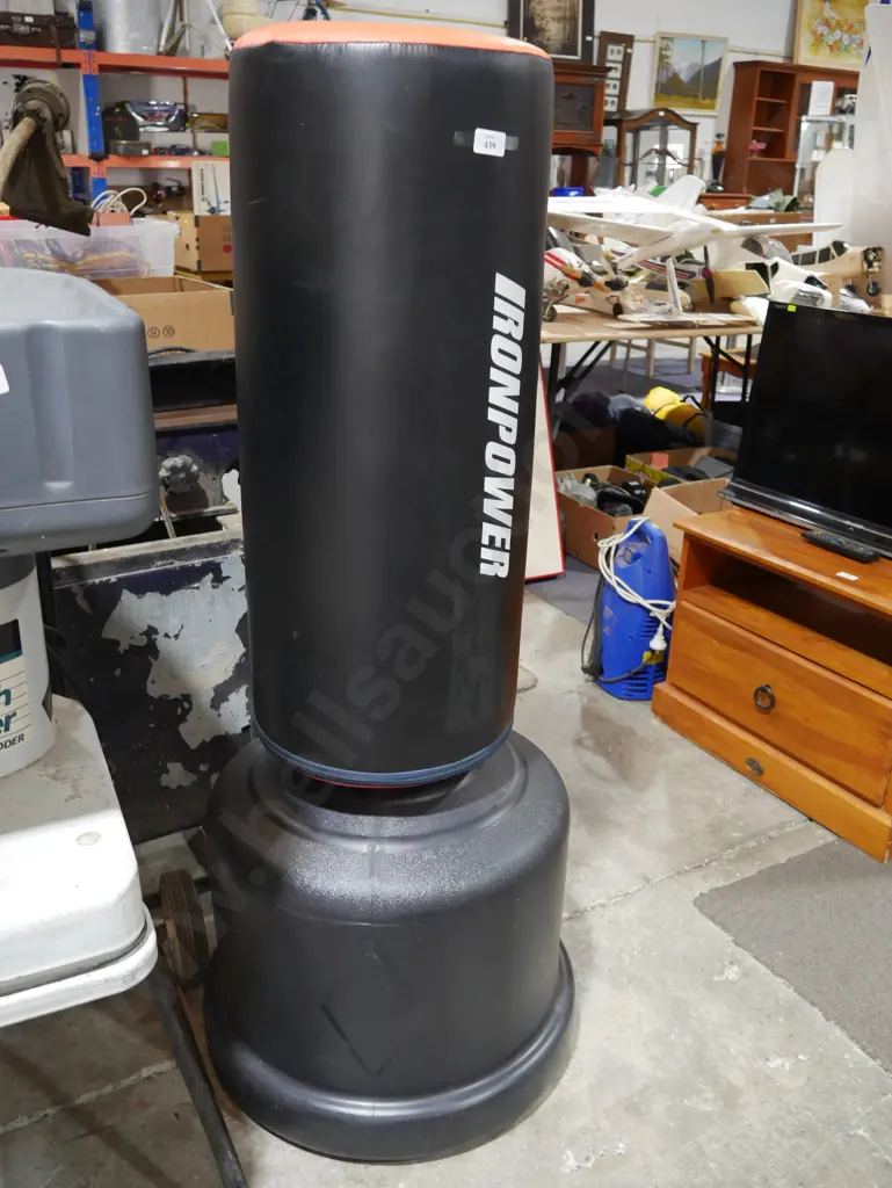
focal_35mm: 30
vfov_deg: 59.9
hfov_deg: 46.8
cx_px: 446
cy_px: 594
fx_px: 1030
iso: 640
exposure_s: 1/60
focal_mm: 15
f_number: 3.6
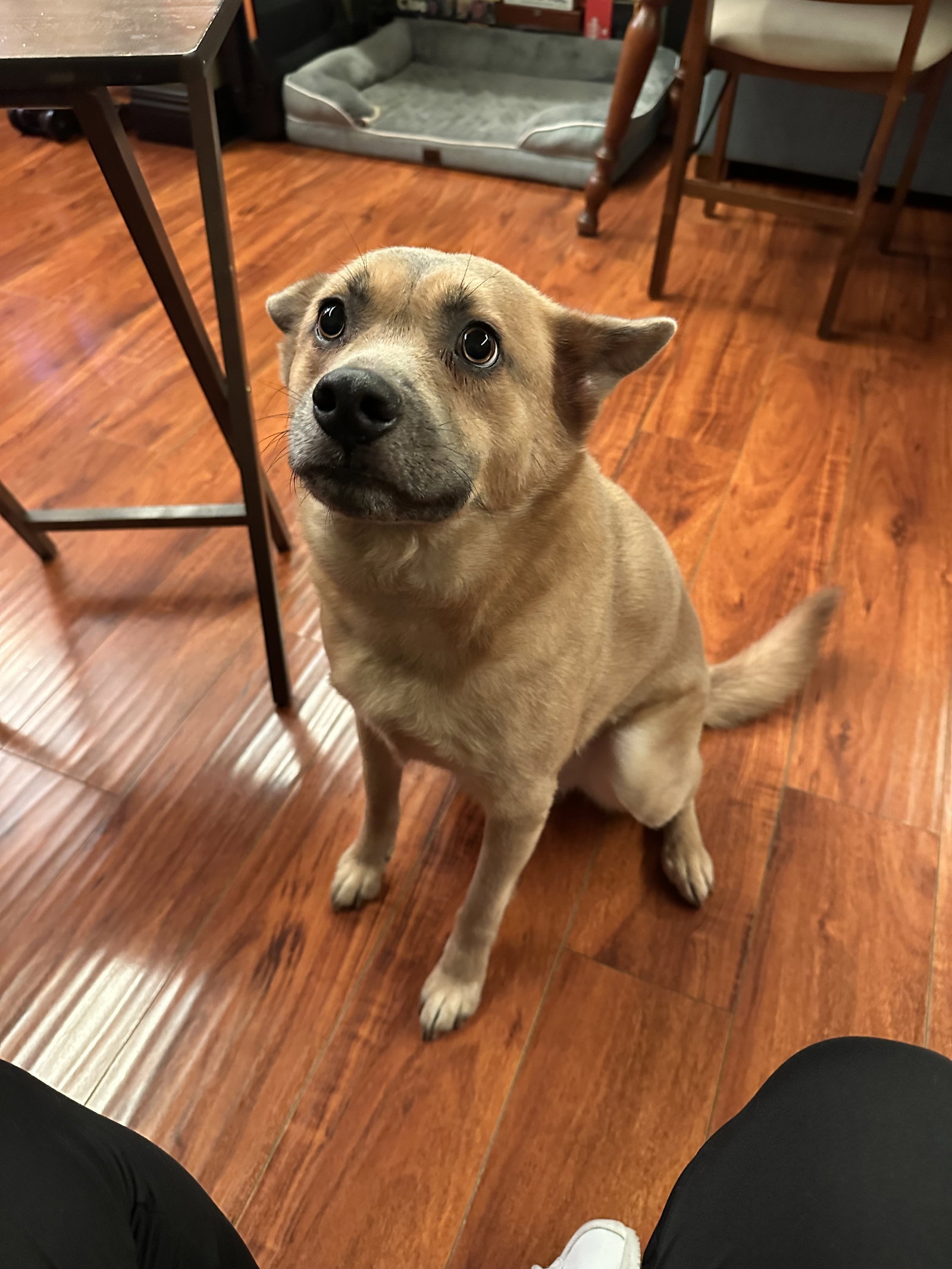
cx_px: 476
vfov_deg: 71.6
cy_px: 634
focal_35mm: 24
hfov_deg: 56.8
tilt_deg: -46.2
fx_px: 880
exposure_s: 1/40
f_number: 1.78
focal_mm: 6.86
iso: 800
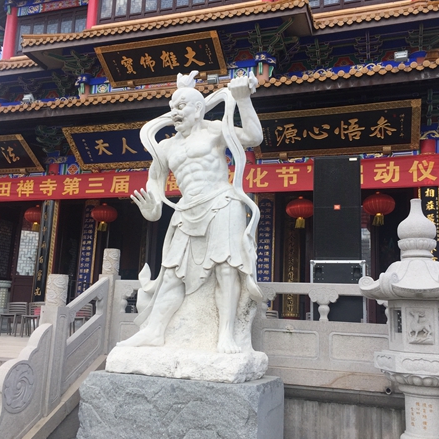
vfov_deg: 47.2
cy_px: 221
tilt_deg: +11.9
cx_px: 218
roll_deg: -3.4
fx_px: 502
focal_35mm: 35
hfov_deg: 47.2
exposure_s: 1/920
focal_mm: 4.15
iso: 32
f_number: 2.2
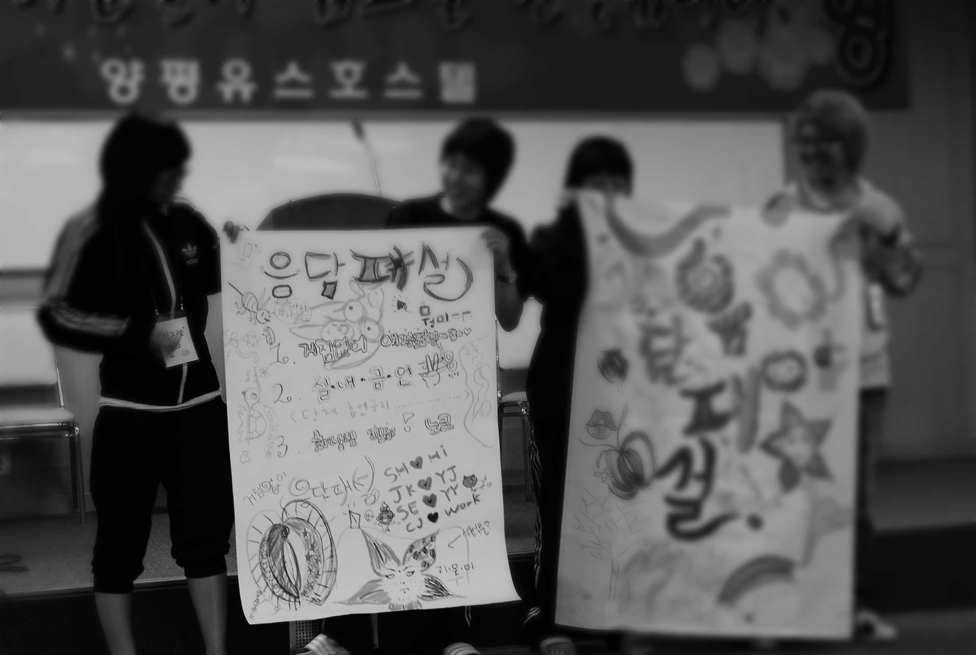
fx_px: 1793
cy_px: 328
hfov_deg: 30.5
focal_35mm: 66
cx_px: 488
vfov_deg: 20.7
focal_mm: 44
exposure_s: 1/30
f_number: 4.5
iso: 400
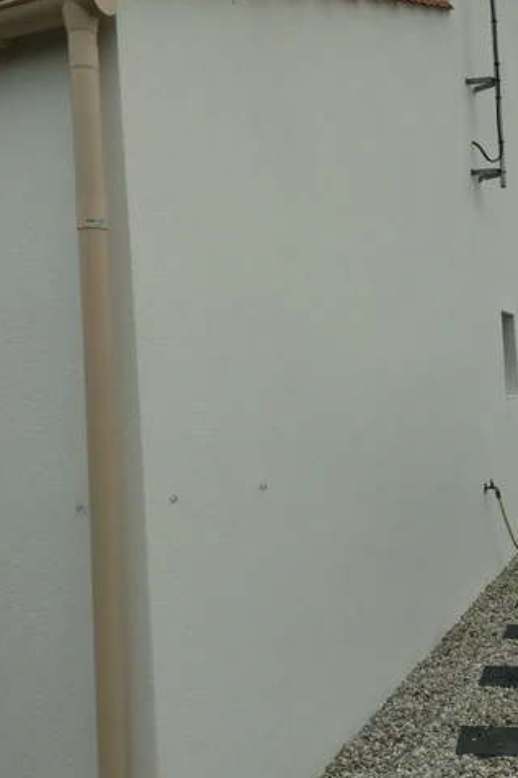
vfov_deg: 50.7
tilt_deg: +1.8
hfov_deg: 34.7
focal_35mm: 38
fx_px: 821
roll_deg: +2.7
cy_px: 381
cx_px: 351
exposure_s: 1/705
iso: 25
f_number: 2.2
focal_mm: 4.15
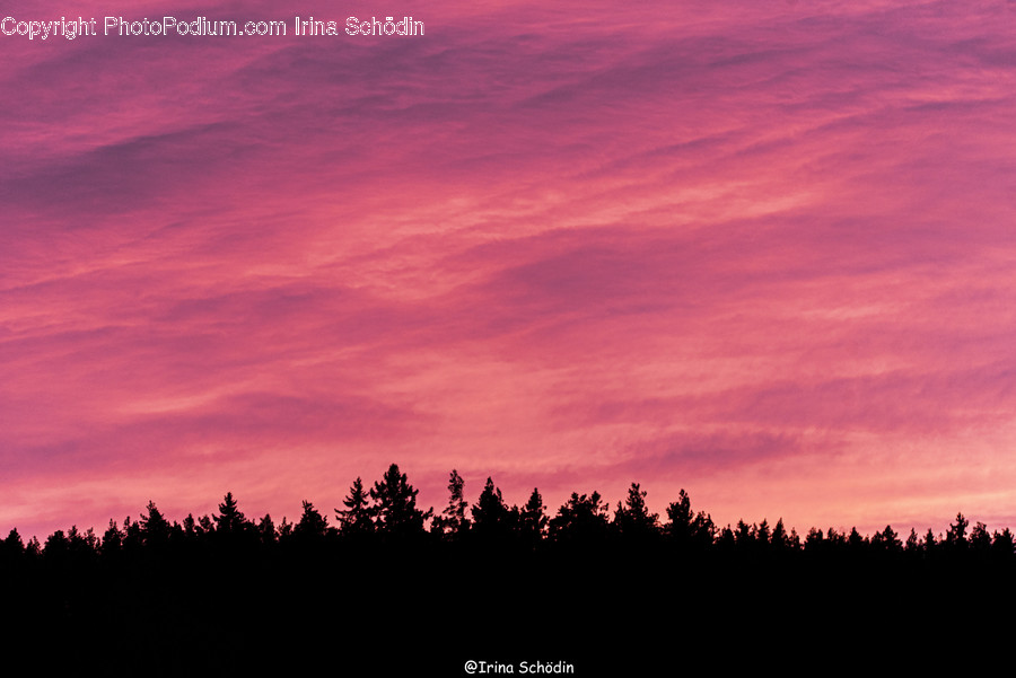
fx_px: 4235
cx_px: 508
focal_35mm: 150
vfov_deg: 9.2
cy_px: 339
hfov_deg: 13.7
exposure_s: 1/30
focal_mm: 150
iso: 100
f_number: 5
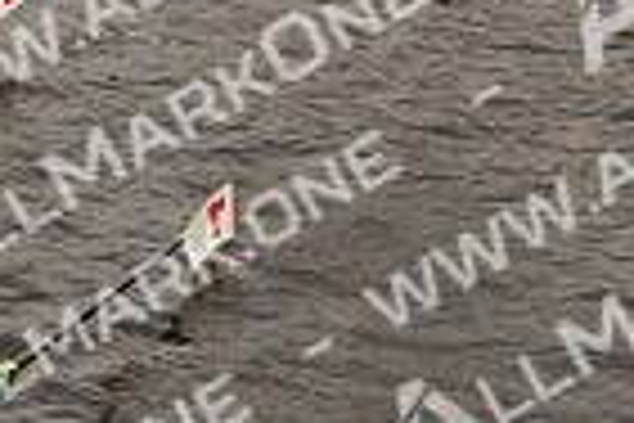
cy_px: 412
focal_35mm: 289
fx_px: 5089
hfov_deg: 7.1
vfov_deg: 4.7
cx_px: -216
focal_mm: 70
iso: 500
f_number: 5
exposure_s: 1/2500
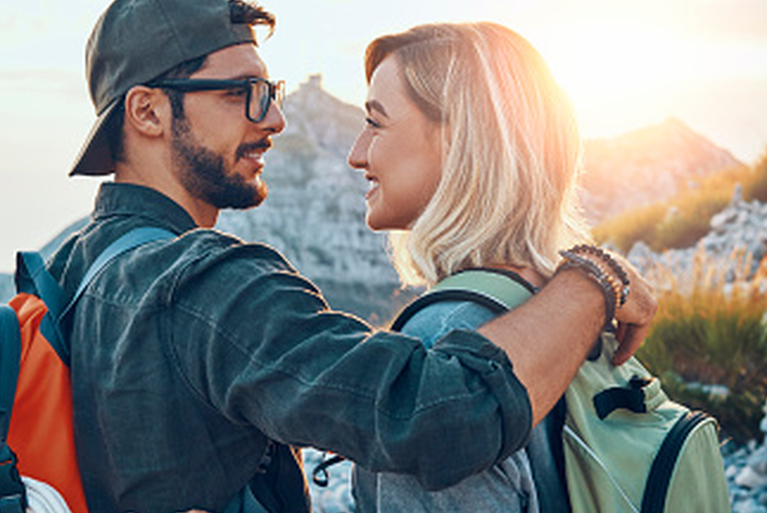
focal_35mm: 55
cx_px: 366
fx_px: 1173
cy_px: 346
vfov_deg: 24.5
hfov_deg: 36.2
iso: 640
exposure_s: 1/400
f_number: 5
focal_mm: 35
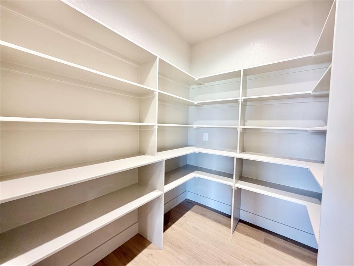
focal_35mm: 14
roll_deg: -0.9
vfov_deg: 85.7
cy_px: 133
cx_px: 177
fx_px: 143
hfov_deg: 102.1
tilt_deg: -2.6
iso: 320
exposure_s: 1/60
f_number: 2.2
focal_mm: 2.22
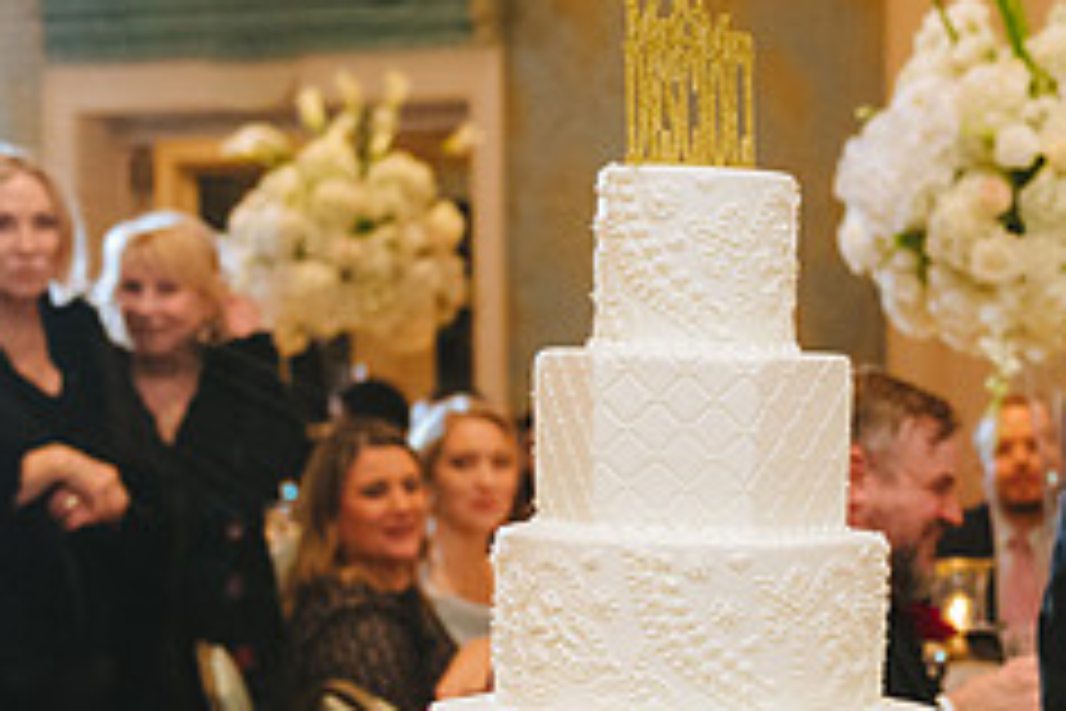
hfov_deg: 19.2
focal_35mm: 101
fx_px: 2990
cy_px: 548
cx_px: 1252
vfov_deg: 13.5
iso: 2000
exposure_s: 1/125
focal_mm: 35
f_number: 2.8
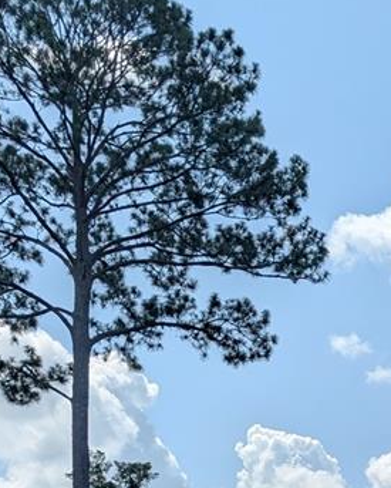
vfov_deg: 20.1
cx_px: 521
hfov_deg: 17.5
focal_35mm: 82
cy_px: 730
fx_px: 1185
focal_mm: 6.9
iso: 22
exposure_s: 1/1572
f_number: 1.68
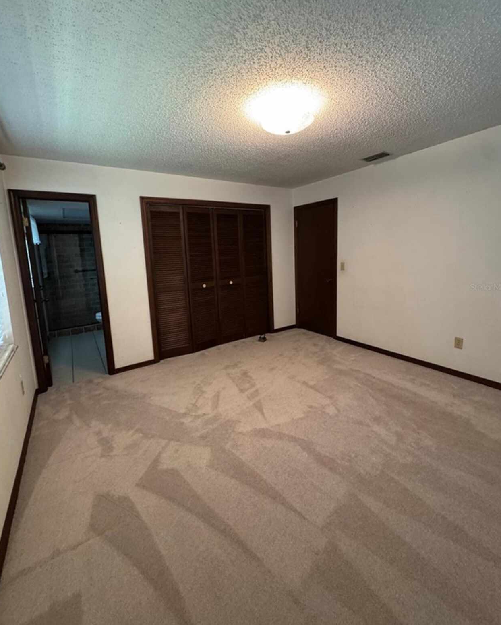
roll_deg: +2.7
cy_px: 287
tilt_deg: -7.3
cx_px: 253
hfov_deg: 84.1
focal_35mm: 15
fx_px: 278
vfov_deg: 96.6
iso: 500
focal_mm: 2.22
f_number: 2.2
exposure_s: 1/60
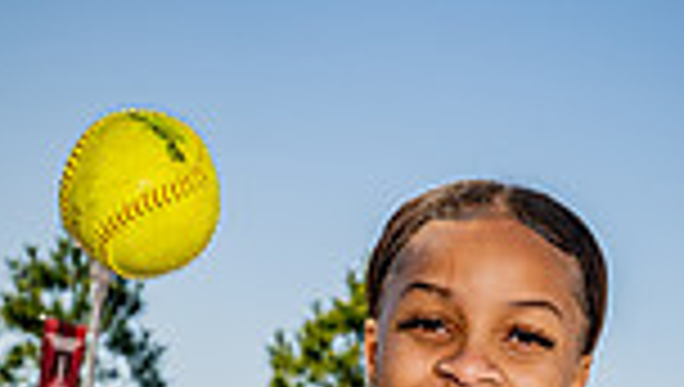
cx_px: 320
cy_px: 972
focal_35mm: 155
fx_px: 2815
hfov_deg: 13.9
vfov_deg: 7.3
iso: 125
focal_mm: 50
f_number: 10
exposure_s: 1/250
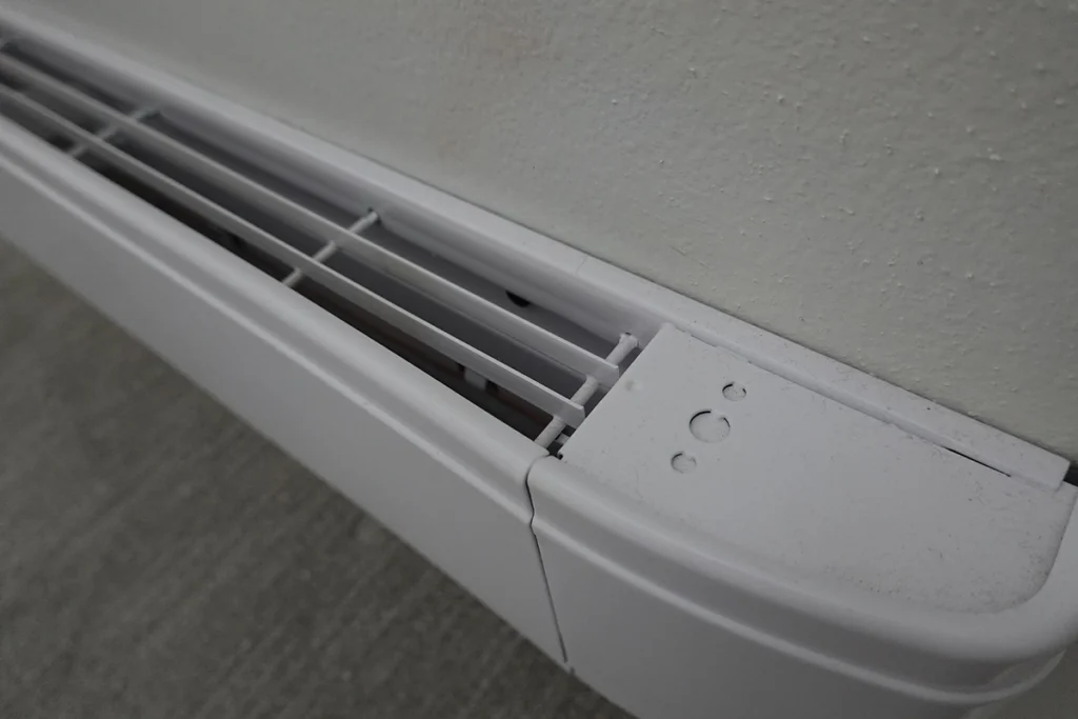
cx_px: 539
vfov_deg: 53.1
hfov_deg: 73.7
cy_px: 360
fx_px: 719
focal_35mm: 24
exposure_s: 1/30
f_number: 2.8
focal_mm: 9
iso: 800
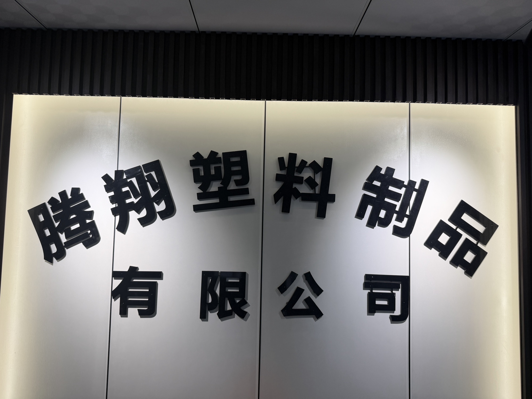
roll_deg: -1.3
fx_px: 369
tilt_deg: +2.8
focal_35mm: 24
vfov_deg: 56.8
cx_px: 266
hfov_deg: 71.6
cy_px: 200
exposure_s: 1/453
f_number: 1.78
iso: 80
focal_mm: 6.76
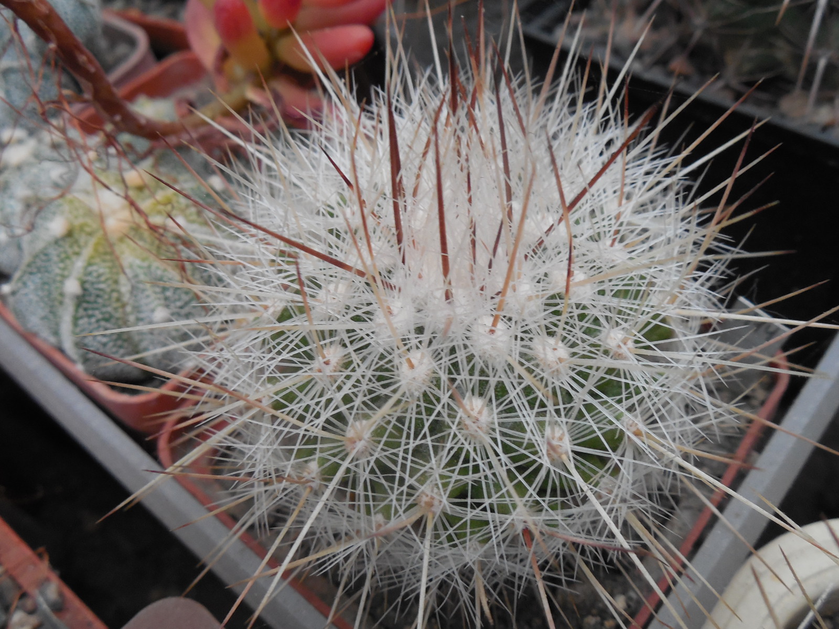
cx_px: 420
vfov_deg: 45.4
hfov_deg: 58.4
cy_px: 314
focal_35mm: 31
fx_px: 751
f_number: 3.6
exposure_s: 1/30
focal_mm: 5.6
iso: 320
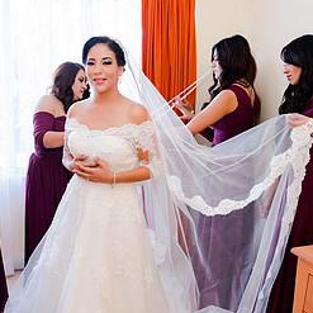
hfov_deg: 47.6
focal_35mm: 34
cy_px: 168
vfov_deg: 48.4
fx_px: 348
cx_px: 104
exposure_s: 1/80
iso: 1600
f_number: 4
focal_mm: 17
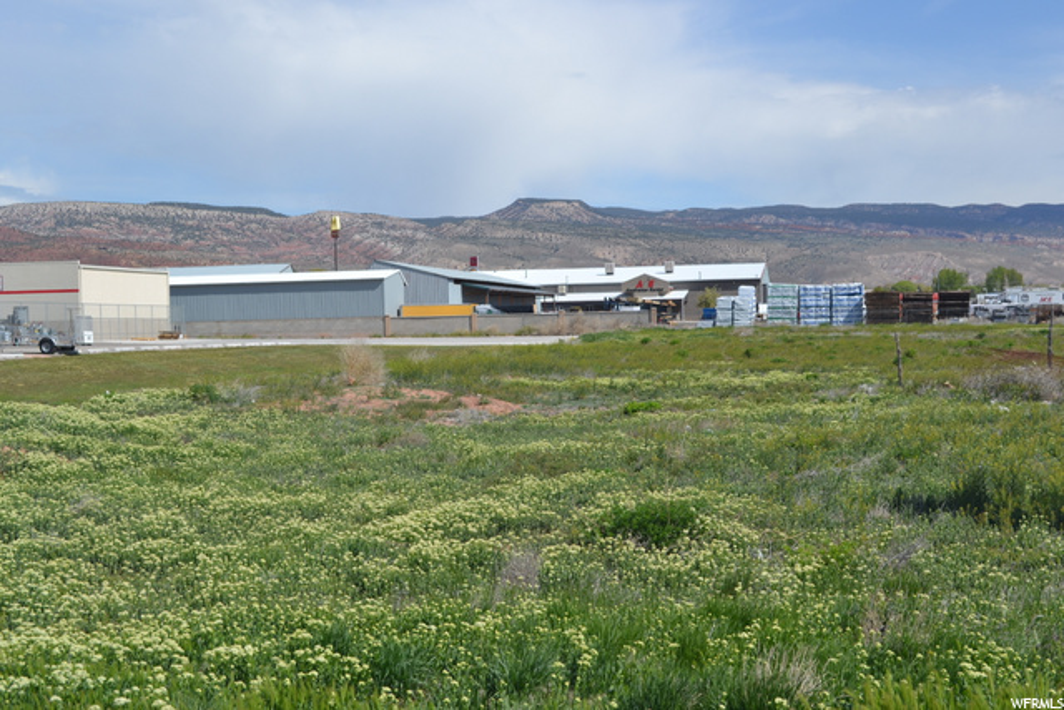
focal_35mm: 54
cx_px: 532
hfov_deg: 36.9
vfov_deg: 25.1
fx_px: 1596
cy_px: 355
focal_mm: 36
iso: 100
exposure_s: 1/320
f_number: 8
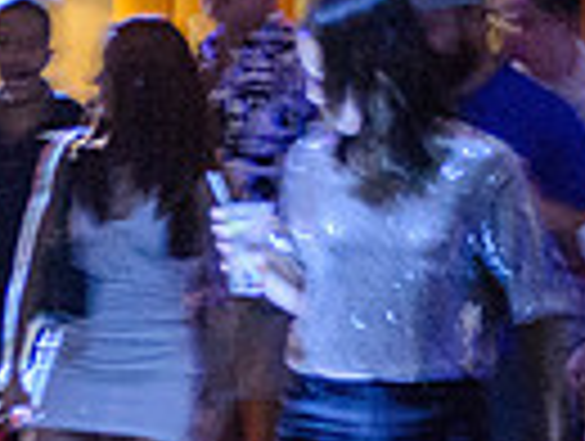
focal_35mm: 244
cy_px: 263
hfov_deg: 8.1
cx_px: 153
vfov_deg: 6.1
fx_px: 4131
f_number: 4.5
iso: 3200
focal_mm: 38
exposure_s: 1/10
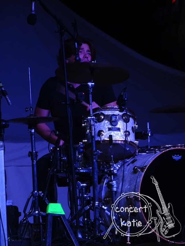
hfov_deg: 7.7
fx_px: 1383
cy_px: 123
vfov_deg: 10.2
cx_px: 92
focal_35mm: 194
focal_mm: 33.17
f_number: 6.3
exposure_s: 1/80
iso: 800
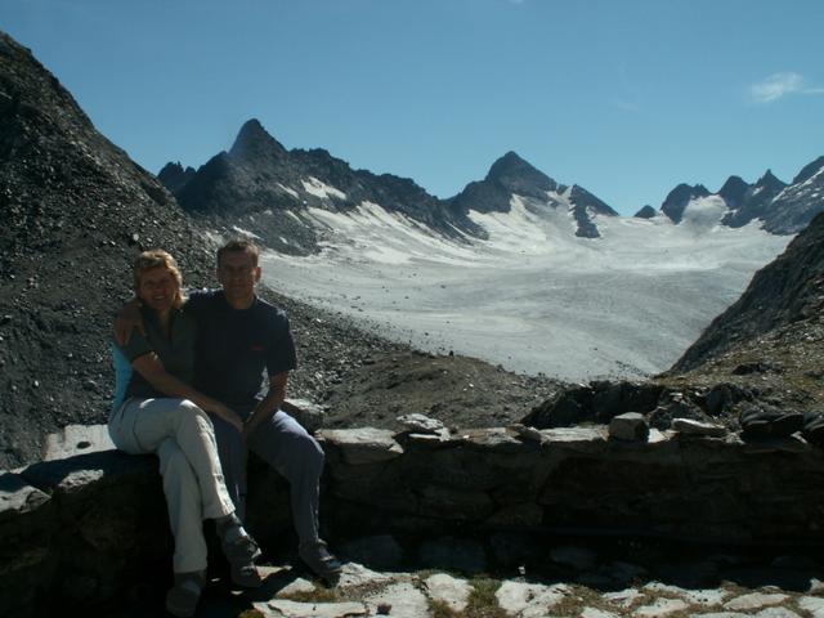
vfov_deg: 36.0
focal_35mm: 40
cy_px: 309
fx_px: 952
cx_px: 412
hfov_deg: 46.8
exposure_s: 1/320
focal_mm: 6.69
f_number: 8
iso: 50
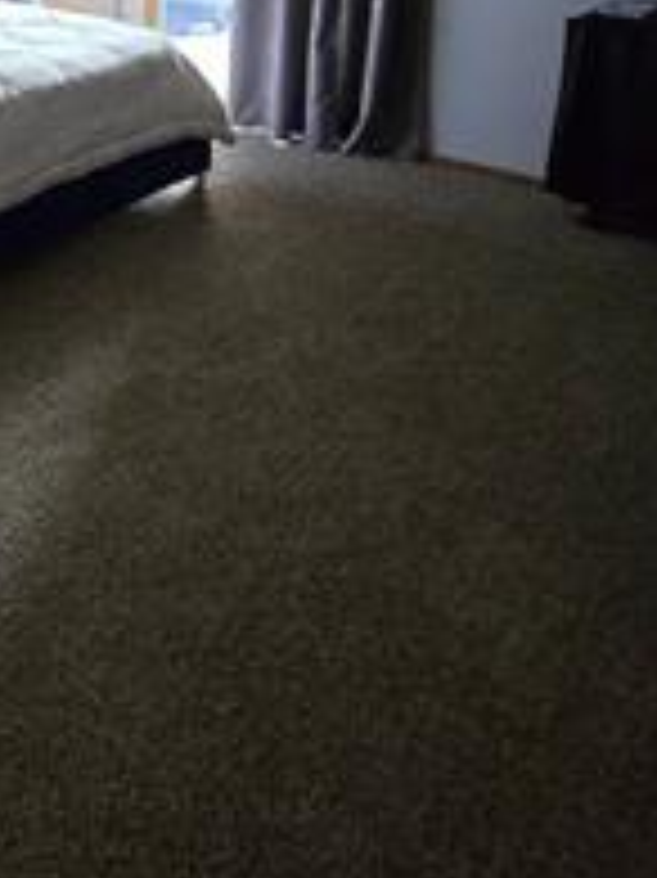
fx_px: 811
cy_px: 18
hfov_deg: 34.7
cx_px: -140
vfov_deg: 47.9
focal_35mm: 32
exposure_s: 1/60
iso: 640
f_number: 2.2
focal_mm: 2.2
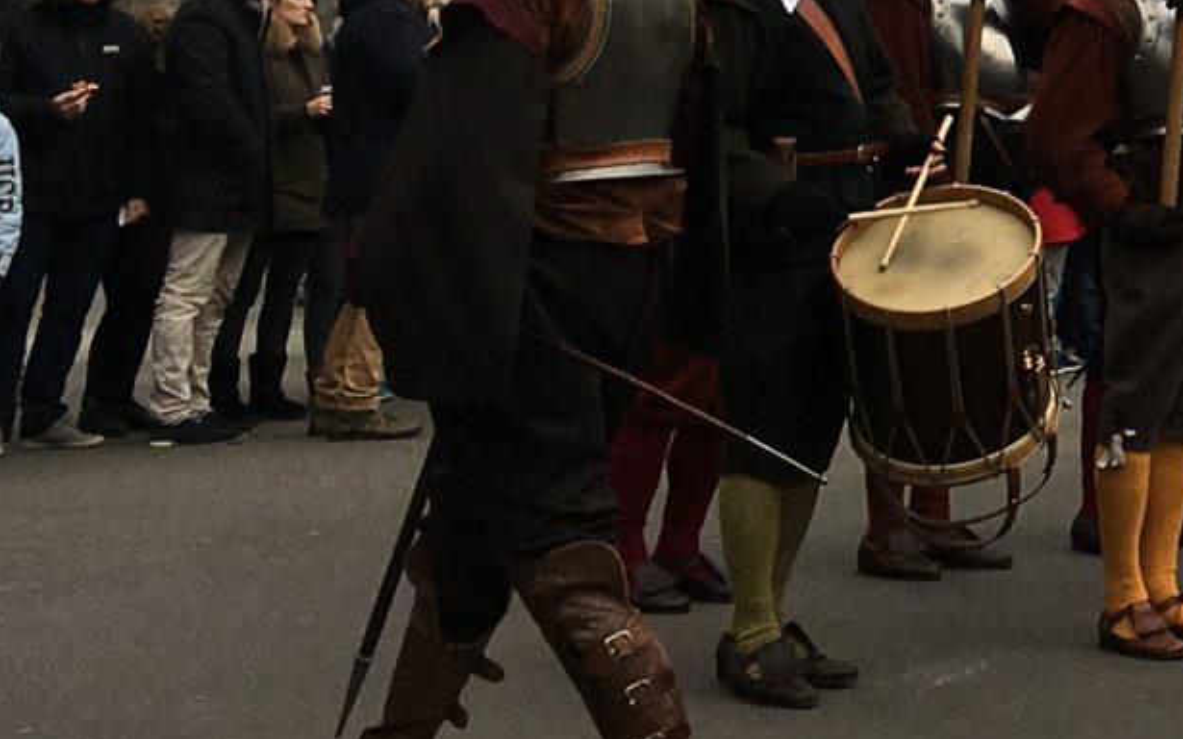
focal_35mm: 128
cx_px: 2120
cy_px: -404
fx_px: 4126
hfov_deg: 14.4
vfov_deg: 9.9
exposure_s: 1/418
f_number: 2.2
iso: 25
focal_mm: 4.15
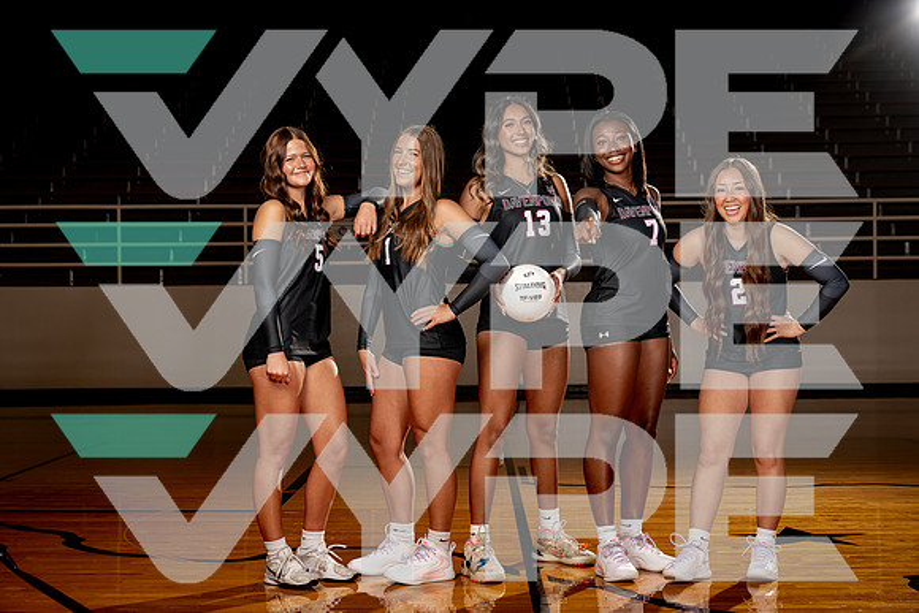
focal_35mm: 61
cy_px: 306
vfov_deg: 22.3
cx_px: 460
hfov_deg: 32.9
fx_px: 1557
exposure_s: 1/250
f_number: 5.6
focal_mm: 61
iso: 100
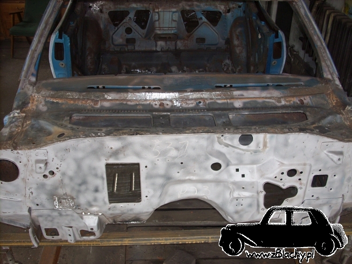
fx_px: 376
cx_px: 176
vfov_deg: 38.7
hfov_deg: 50.1
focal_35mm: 37
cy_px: 132
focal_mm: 6.2
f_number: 2.8
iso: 100
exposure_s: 1/30
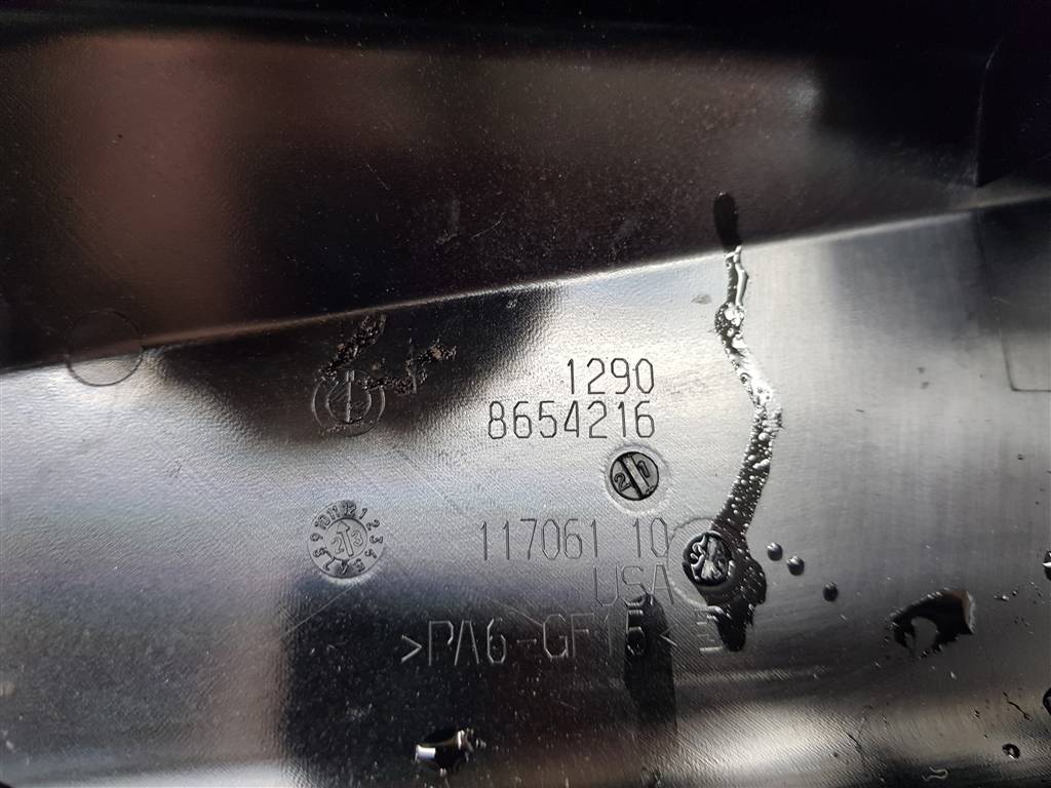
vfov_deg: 53.1
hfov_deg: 67.3
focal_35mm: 26
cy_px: 394
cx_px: 526
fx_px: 789
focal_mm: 4.2
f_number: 1.7
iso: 100
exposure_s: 1/50
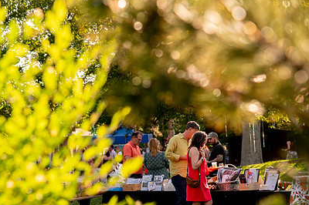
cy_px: 146
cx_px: 114
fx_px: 1244
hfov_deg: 14.2
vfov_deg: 9.4
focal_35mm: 145
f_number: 5
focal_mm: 100
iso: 500
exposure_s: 1/800
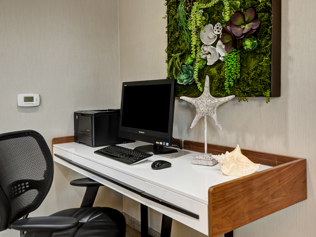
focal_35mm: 33
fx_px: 301
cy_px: 118
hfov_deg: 55.3
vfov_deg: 42.9
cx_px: 149
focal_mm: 30
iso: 400
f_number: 5.6
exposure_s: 1/30
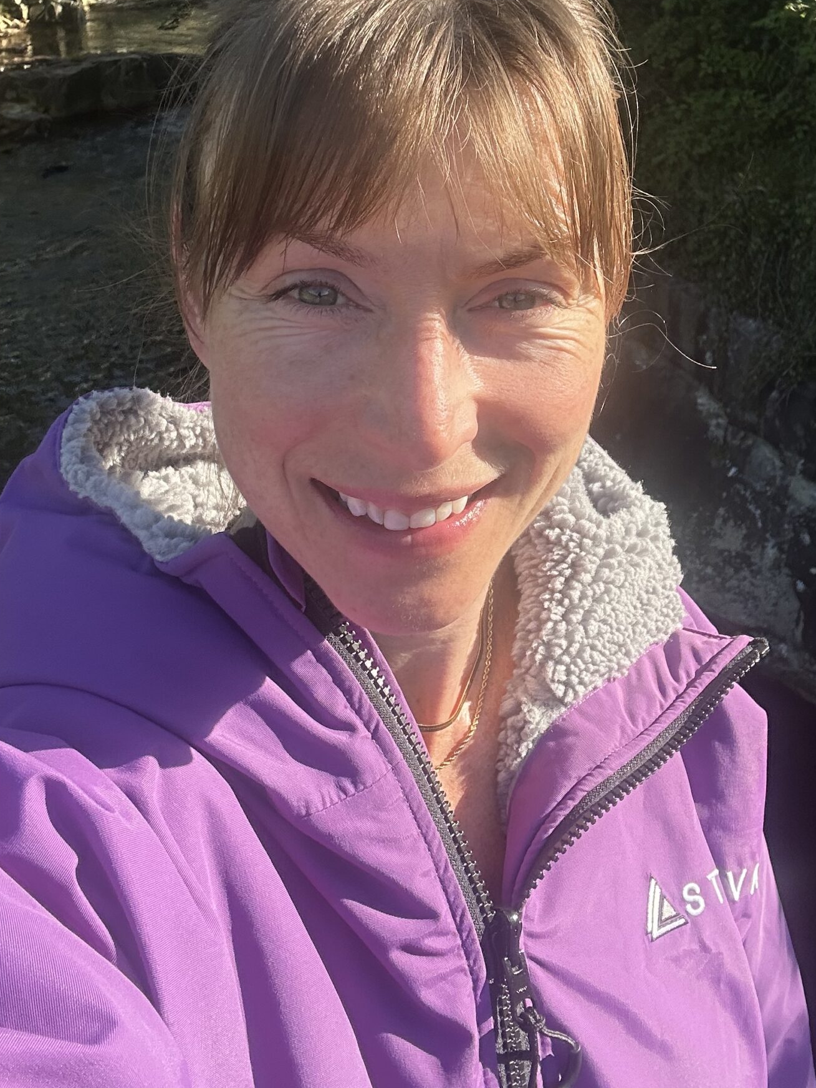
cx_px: 479
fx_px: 1383
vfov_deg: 42.5
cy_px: 390
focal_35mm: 44
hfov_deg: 32.8
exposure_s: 1/621
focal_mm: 2.69
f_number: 1.9
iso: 25
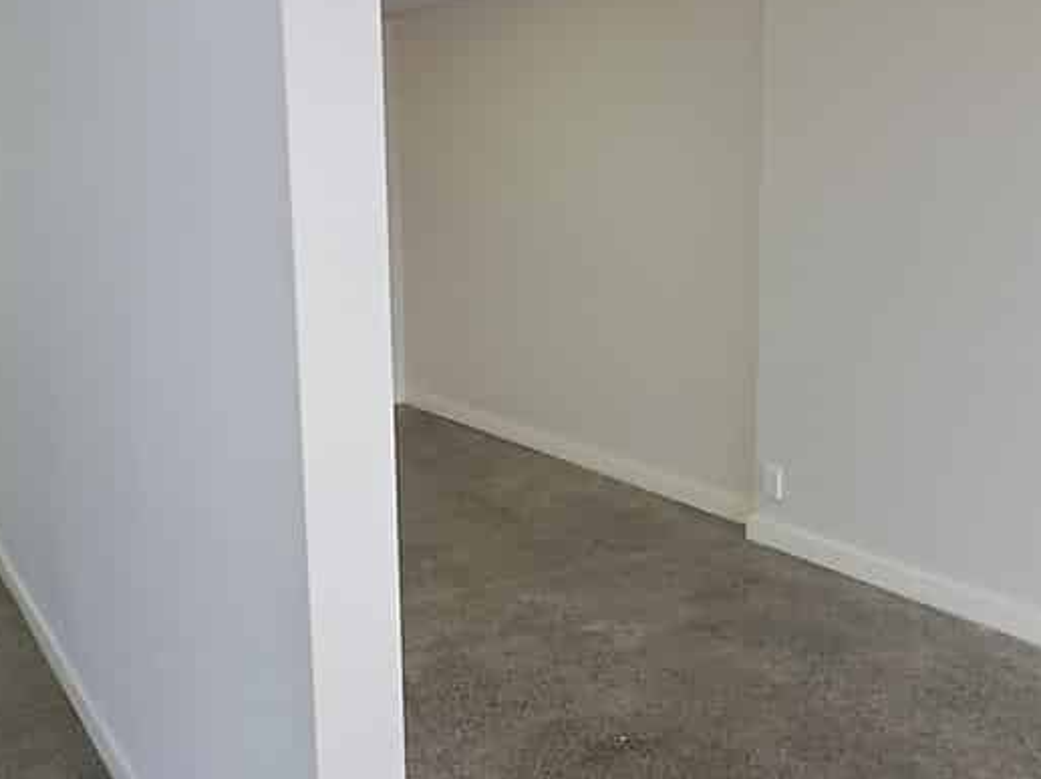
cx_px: 423
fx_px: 841
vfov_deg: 49.6
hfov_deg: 63.0
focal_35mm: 28
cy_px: 343
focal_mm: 1.43
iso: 125
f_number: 2.2
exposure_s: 1/33.3
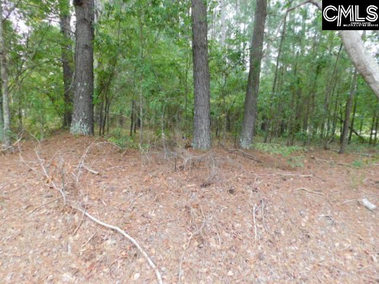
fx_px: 252
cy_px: 142
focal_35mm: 23
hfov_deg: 73.9
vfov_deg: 58.9
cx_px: 190
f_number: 3
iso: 125
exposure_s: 1/60
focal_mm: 4
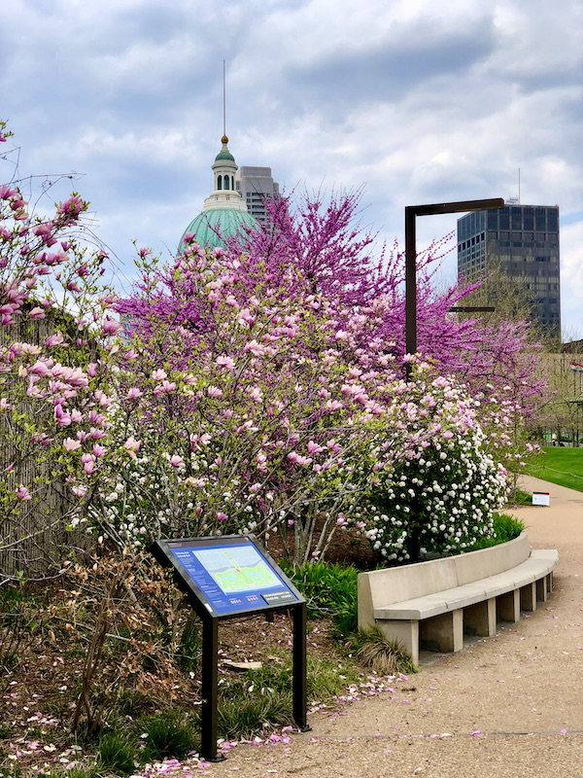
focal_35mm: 52
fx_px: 1168
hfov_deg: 28.0
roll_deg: -0.1
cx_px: 292
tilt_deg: +4.1
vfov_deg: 36.8
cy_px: 389
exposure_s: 1/1066
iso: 16
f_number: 2.4
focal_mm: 6
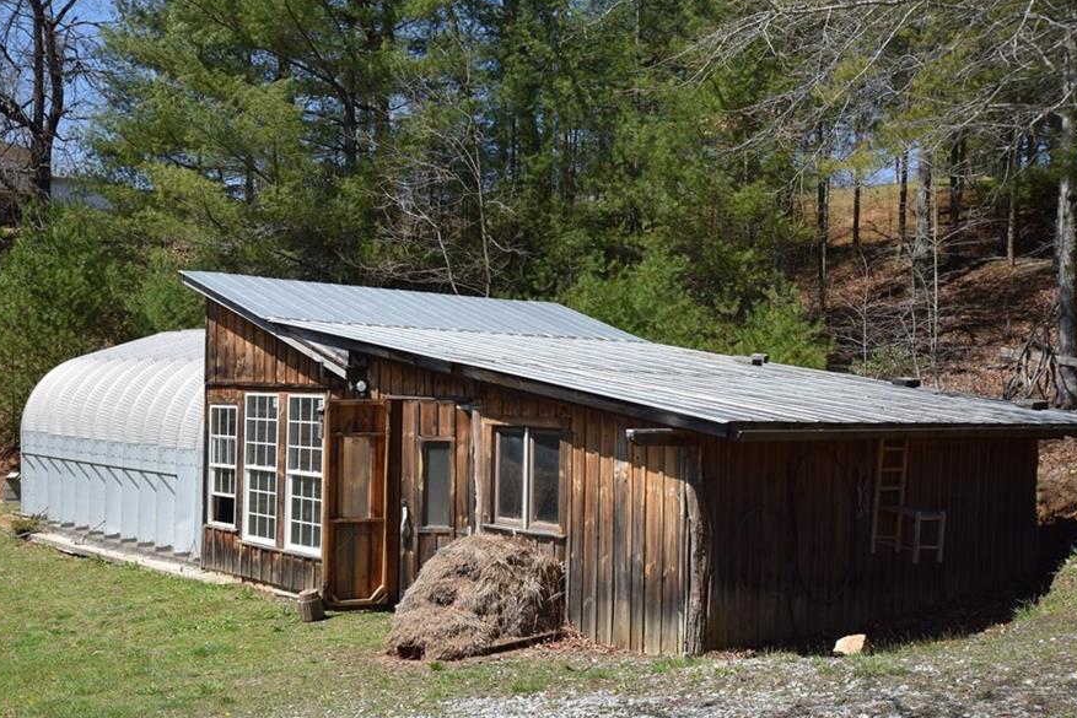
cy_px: 390
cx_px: 480
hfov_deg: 46.3
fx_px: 1257
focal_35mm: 42
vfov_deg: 31.9
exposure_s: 1/320
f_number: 9
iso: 200
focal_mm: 24
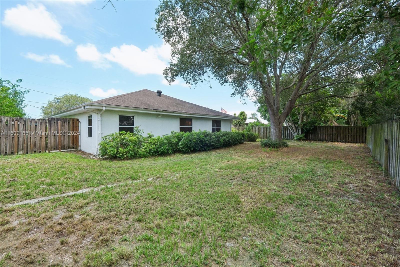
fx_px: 167
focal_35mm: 15
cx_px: 200
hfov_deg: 100.4
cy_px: 134
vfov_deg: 77.3
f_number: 8
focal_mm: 10
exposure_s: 1/680
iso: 1250
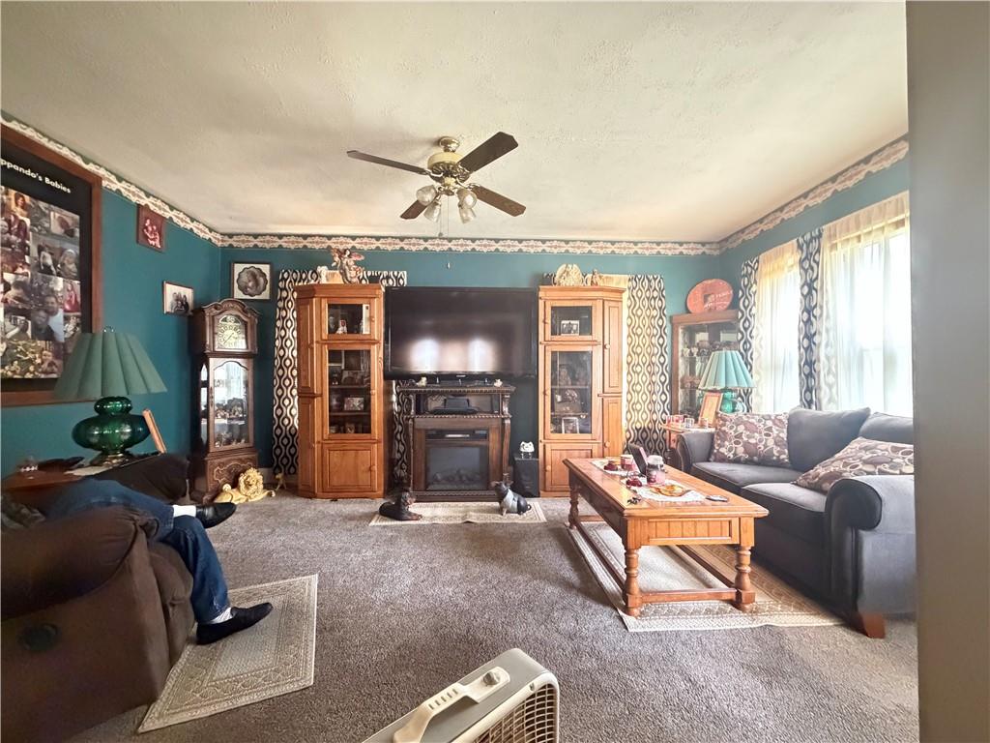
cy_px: 372
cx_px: 495
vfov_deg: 85.7
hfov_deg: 102.1
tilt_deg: +1.4
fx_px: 400
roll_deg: +0.9
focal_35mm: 14
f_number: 2.2
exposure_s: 1/44
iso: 1250
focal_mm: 2.22
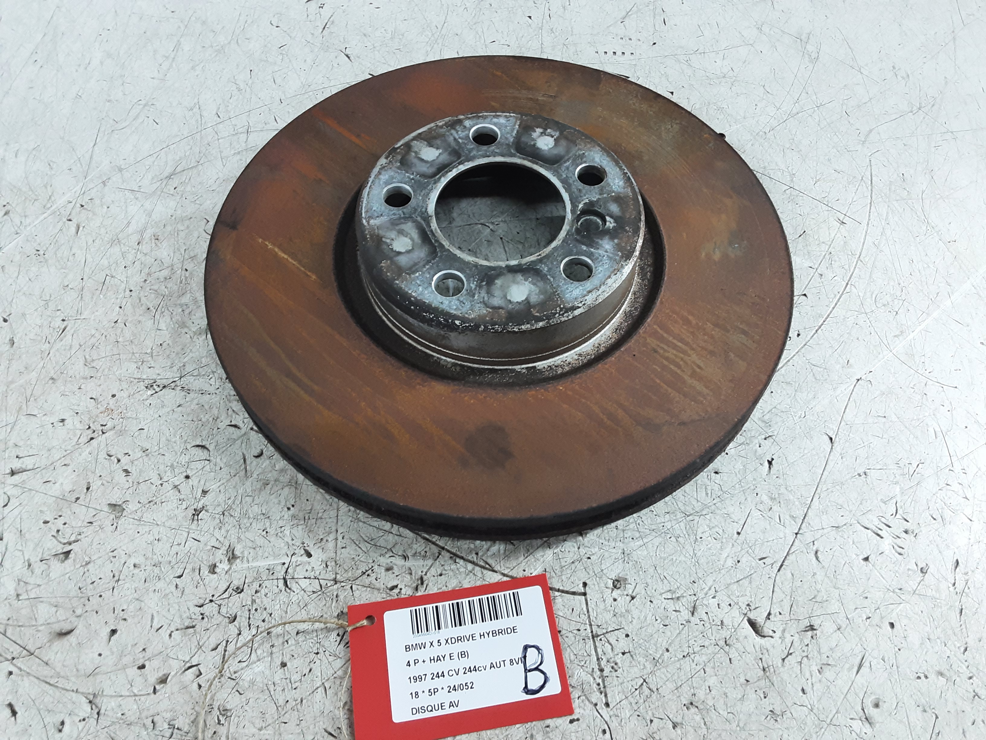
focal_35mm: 27
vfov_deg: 51.4
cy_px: 370
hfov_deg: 65.3
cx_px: 493
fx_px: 769
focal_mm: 2.91
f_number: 1.9
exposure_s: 1/33
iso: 160
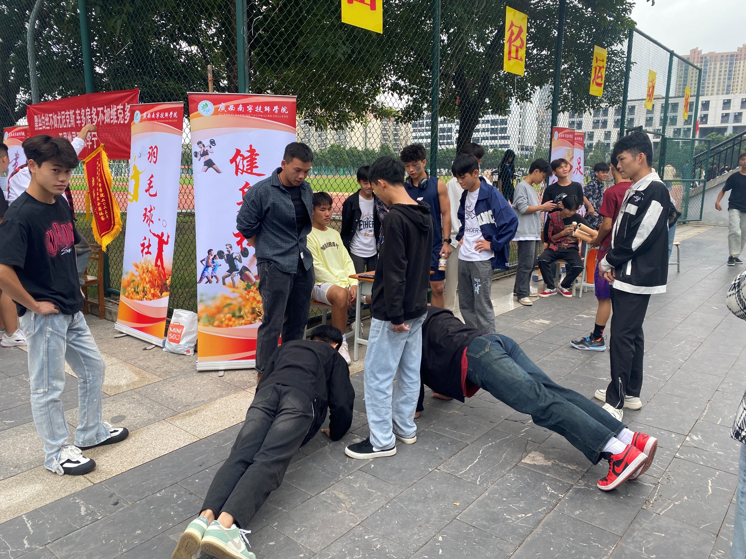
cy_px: 280
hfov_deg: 67.3
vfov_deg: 53.1
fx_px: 560
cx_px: 373
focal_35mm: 26
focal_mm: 4.25
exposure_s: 1/527
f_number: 1.8
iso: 32
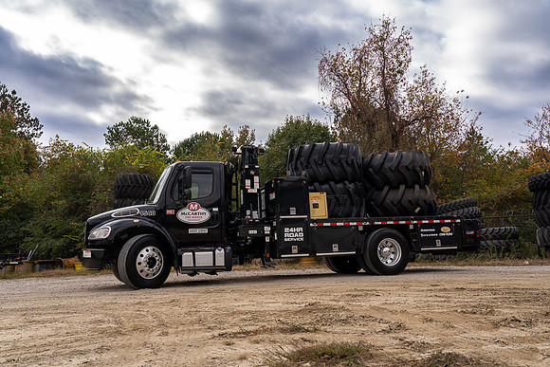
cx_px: 275
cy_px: 184
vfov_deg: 46.4
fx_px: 428
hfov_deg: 65.5
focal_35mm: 28
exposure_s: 1/125
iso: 100
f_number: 5.6
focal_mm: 28
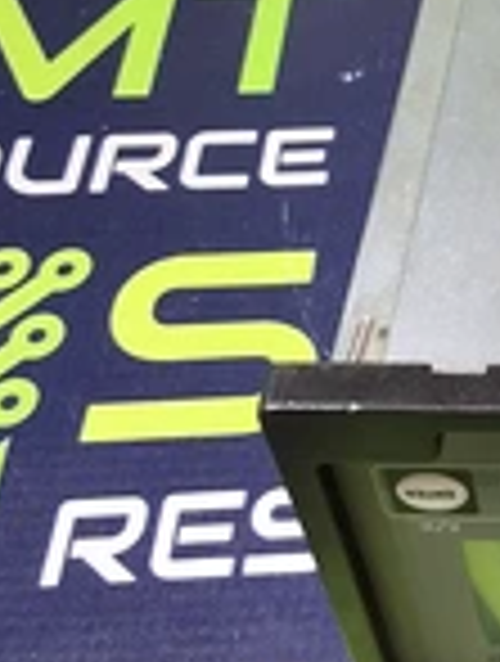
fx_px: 1457
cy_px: 144
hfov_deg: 18.1
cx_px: 662
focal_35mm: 76
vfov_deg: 25.2
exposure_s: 1/40
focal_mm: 2.91
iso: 64
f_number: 1.9
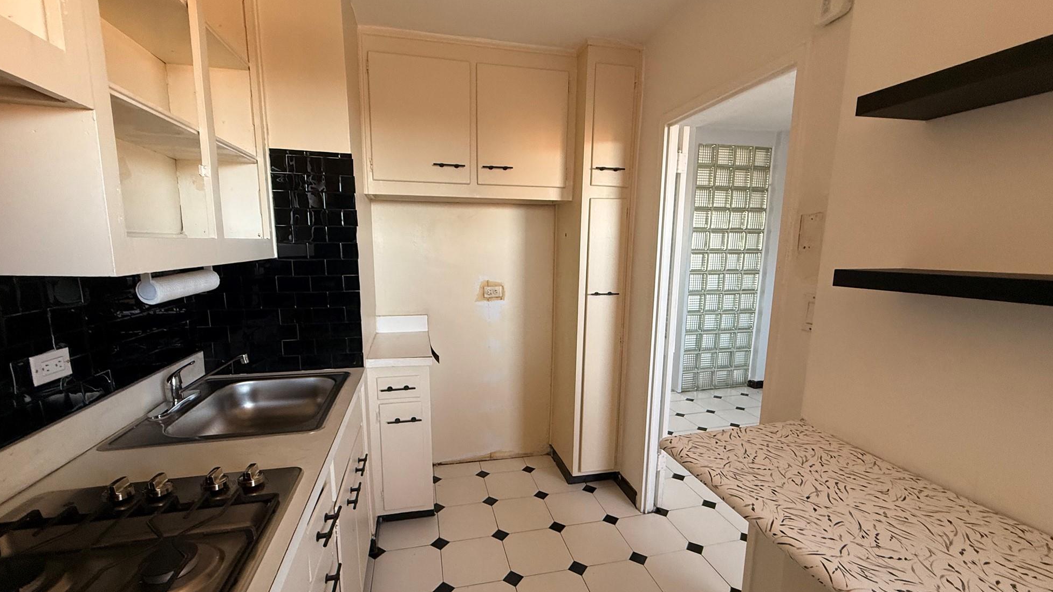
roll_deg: -0.2
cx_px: 522
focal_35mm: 16
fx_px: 447
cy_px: 322
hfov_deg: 99.4
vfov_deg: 67.0
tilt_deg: -9.5
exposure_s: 1/99
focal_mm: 2.22
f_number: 2.2
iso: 250
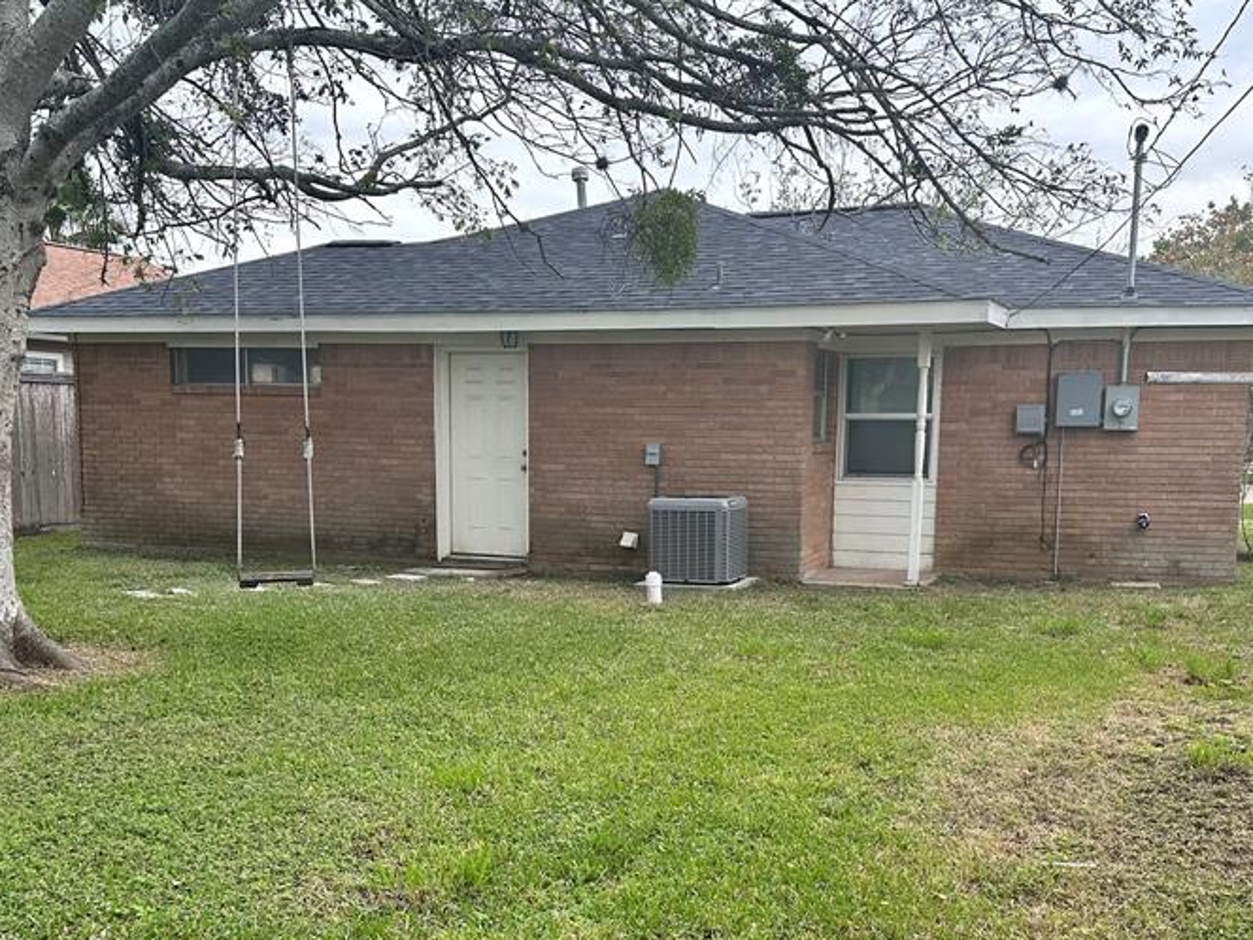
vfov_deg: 38.2
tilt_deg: -8.7
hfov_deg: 50.1
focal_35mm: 37
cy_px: 625
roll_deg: -1.2
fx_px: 1339
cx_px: 655
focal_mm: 6.86
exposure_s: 1/121
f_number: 1.78
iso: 125
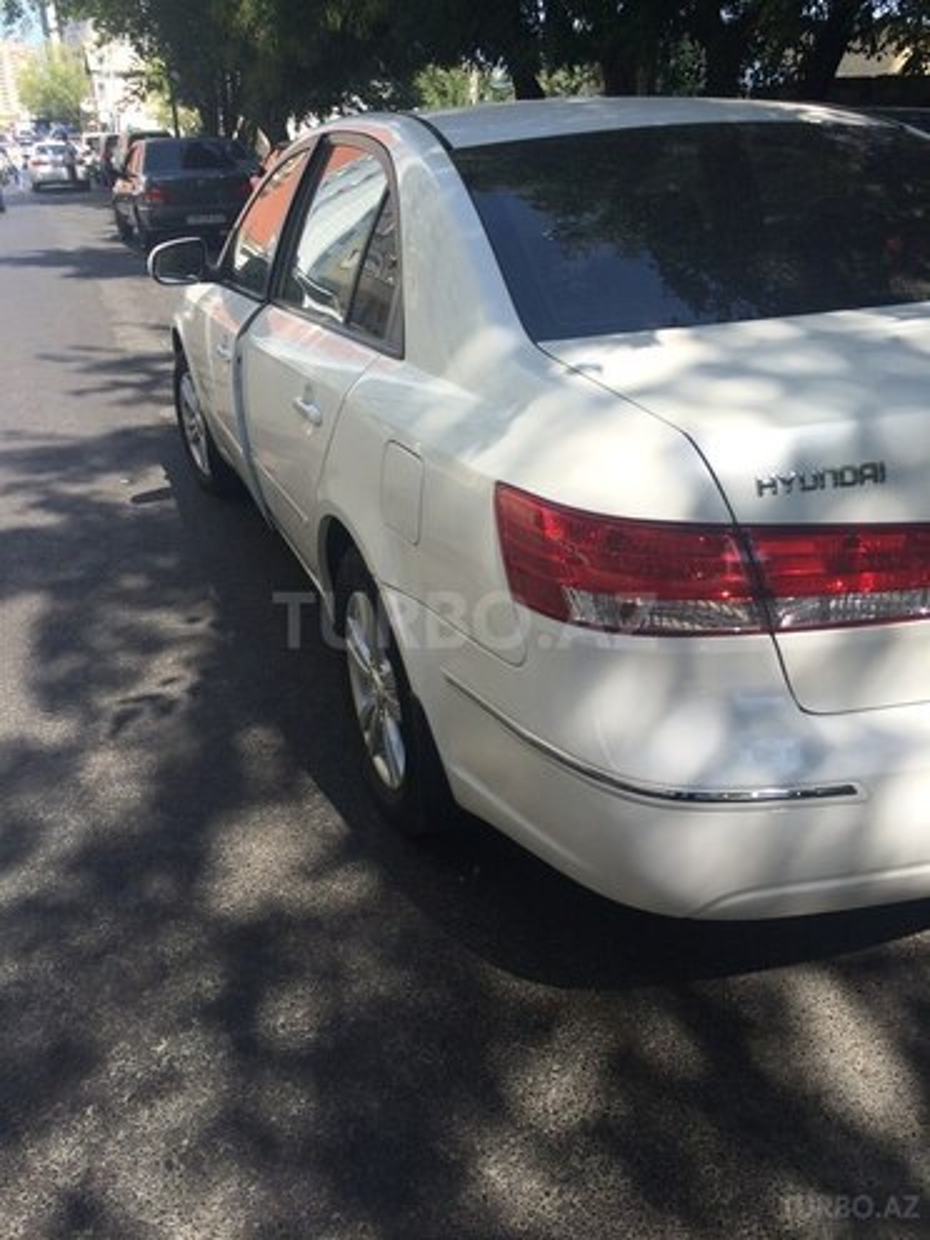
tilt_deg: -20.5
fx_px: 1039
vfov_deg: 61.7
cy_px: 620
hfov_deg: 48.2
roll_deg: +4.5
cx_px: 465
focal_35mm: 29
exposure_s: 1/912
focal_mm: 4.15
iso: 32
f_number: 2.2
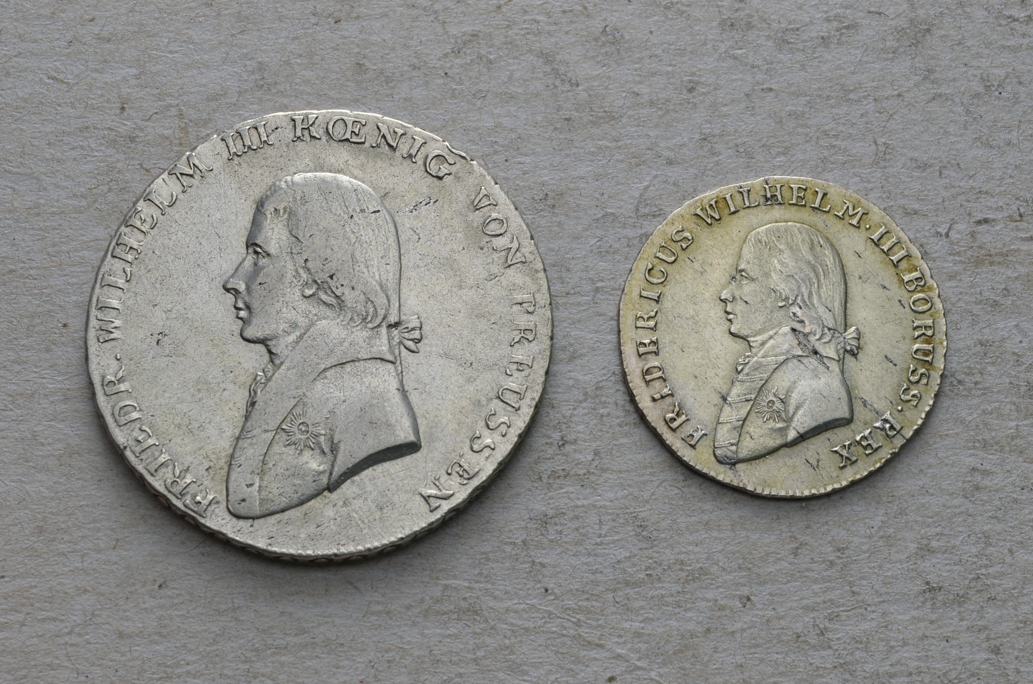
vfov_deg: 16.5
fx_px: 2362
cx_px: 516
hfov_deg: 24.7
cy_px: 342
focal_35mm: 82
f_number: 14
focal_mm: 55
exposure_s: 1/200
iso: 400
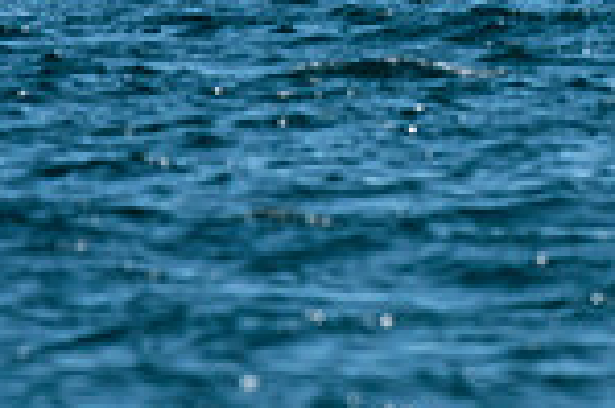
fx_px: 30255
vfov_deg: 0.8
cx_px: 813
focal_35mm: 1773
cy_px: -225
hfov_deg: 1.2
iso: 320
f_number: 5
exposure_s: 1/3200
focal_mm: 300
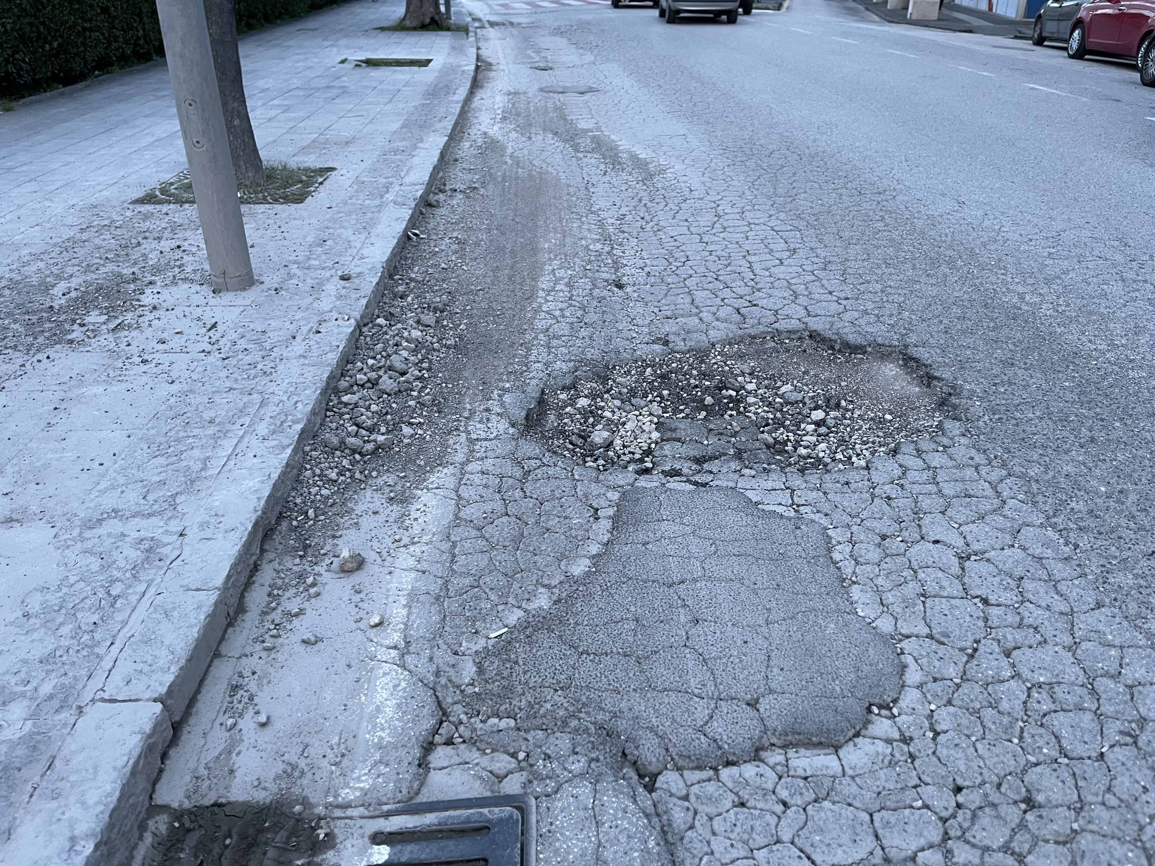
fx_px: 868
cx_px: 578
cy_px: 433
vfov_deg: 53.1
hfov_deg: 67.3
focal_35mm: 26
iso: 125
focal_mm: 5.1
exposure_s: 1/75
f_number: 1.6
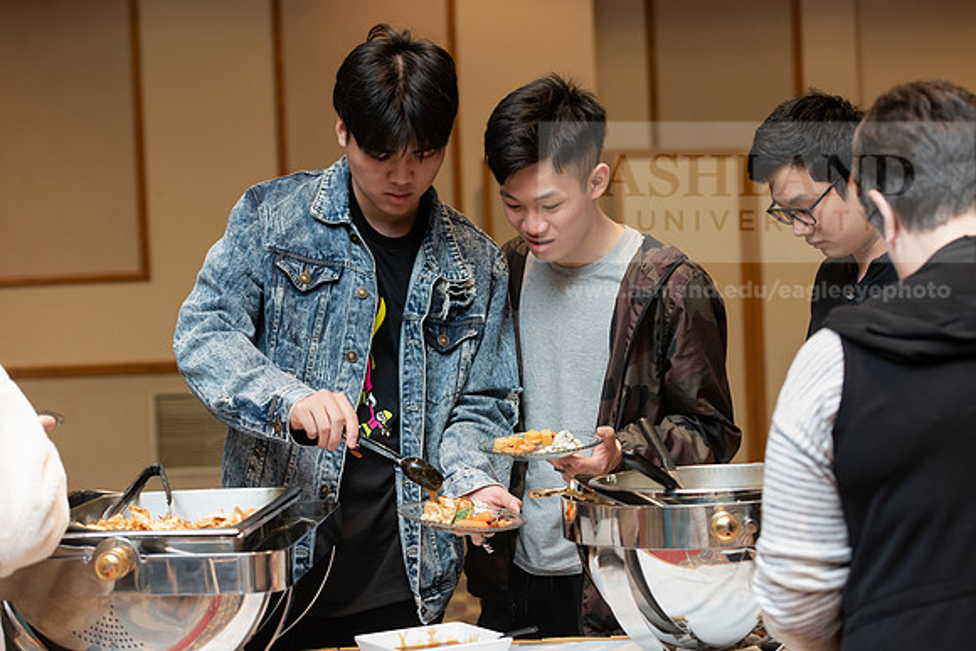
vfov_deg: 18.2
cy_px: 326
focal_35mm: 75
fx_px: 2034
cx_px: 488
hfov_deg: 27.0
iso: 1600
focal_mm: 75
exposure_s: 1/160
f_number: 4.5
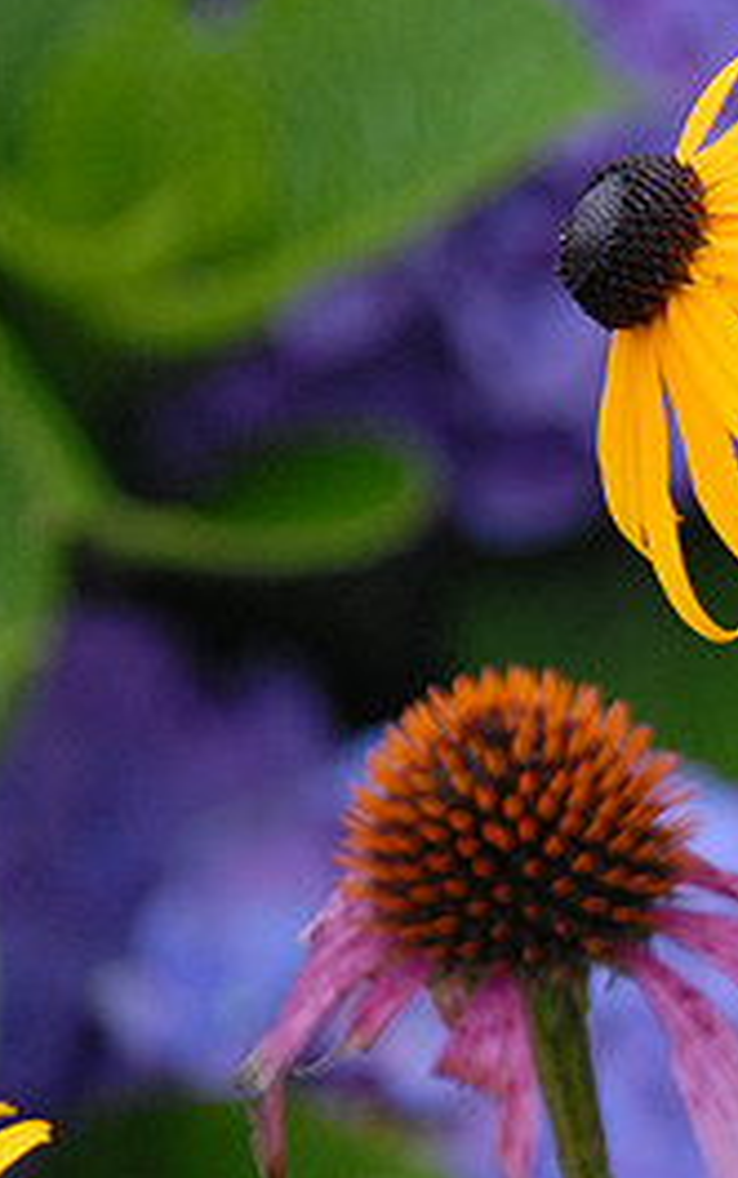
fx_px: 24739
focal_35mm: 770
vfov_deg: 2.7
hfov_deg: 1.7
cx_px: 1267
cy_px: 740
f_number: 5.3
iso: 640
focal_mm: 230
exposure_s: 1/250
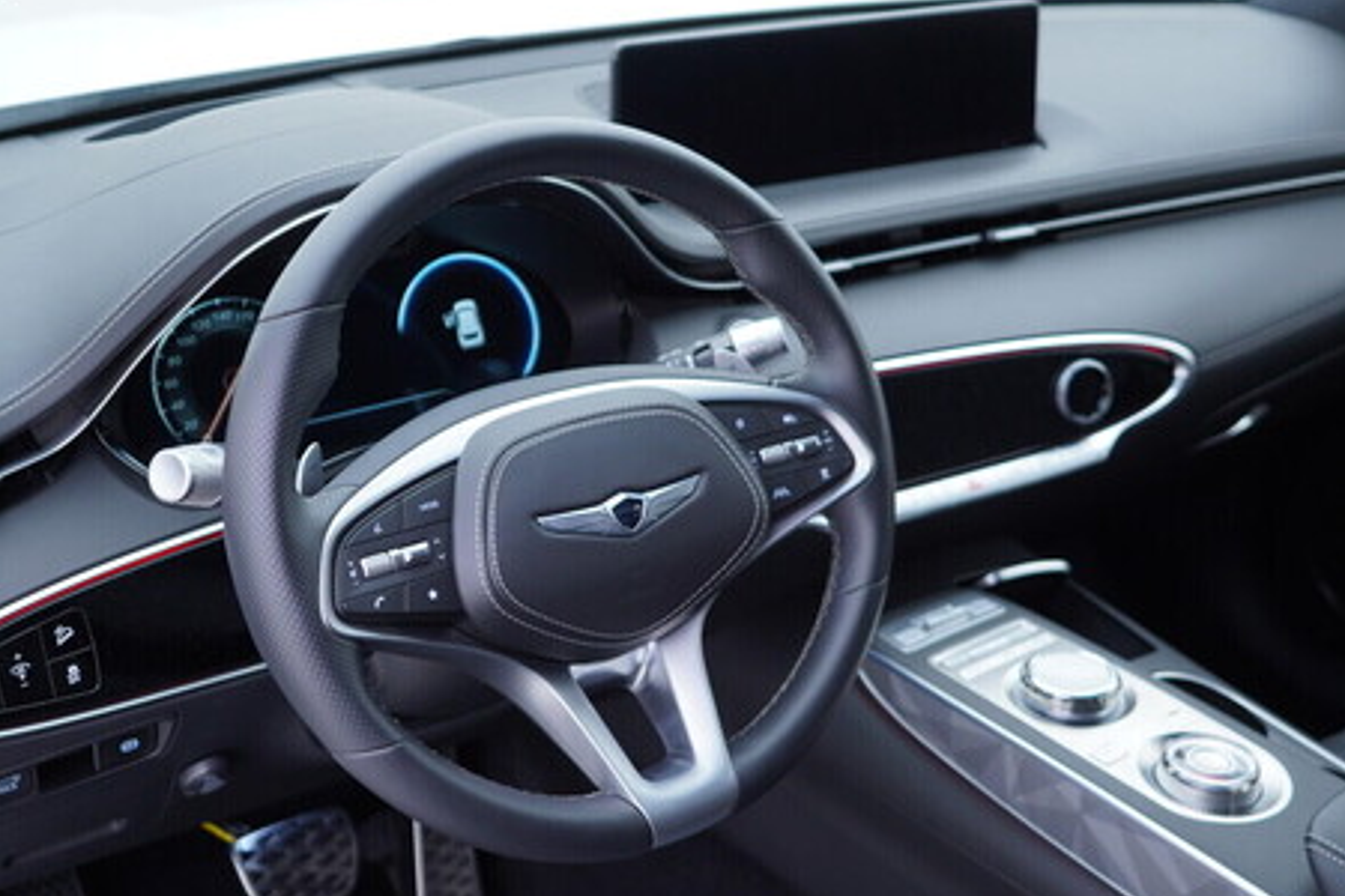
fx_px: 1644
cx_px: 675
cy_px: 458
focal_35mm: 44
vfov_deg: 30.5
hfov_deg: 44.5
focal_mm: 24
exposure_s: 1/40
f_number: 2.8
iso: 125
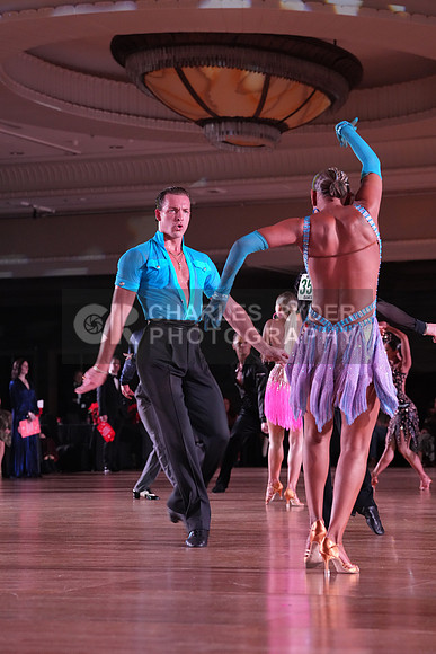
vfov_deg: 18.9
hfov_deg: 12.7
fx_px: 1961
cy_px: 327
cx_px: 218
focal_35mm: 108
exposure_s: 1/250
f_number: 5.6
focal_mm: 108
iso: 5000
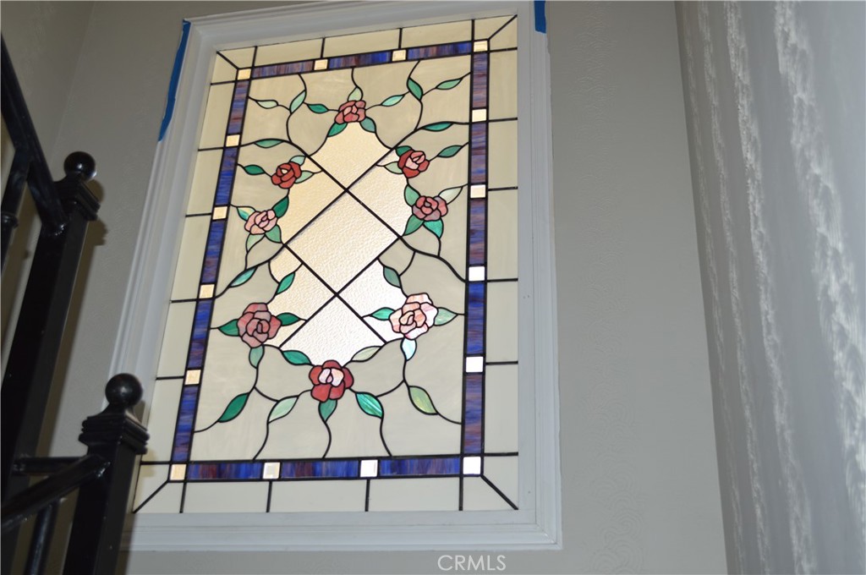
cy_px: 288
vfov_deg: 34.1
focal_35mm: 39
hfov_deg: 49.6
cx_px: 433
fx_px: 937
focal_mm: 26
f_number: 4.2
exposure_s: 1/125
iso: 140
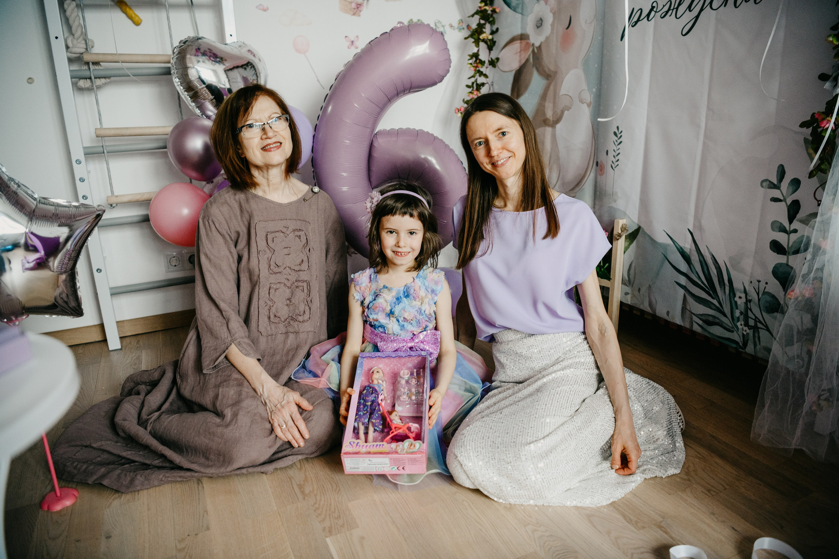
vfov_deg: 53.1
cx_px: 420
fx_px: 559
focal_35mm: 24
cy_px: 280
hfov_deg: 73.7
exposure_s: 1/320
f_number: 3.2
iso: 1250
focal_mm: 24
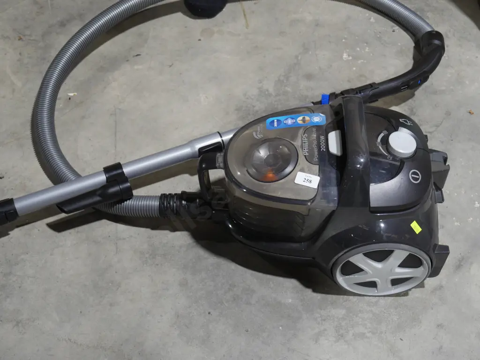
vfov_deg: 29.1
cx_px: 240
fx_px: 694
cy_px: 180
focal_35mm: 50
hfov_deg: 38.2
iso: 500
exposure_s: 1/60
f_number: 5.3
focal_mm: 25
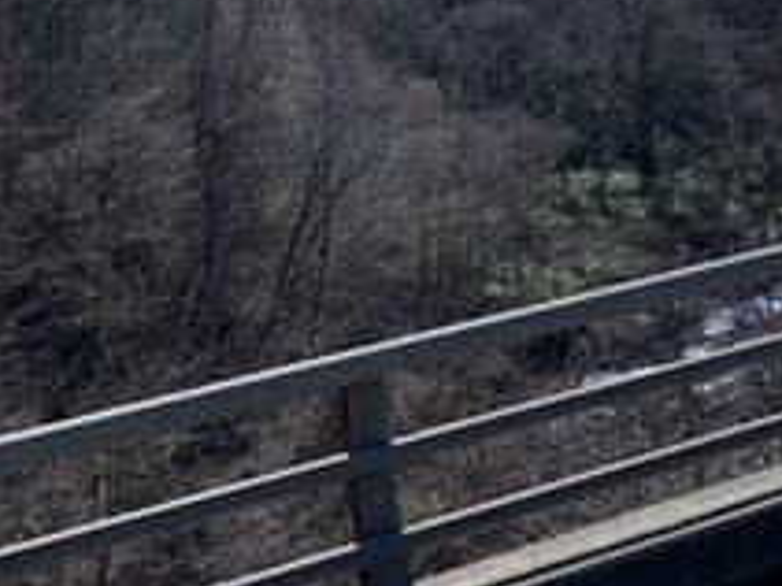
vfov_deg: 17.2
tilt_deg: +8.2
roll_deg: +10.1
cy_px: -237
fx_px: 1784
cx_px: 1001
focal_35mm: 79
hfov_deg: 22.3
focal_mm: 4.25
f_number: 1.8
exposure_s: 1/2833
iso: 25
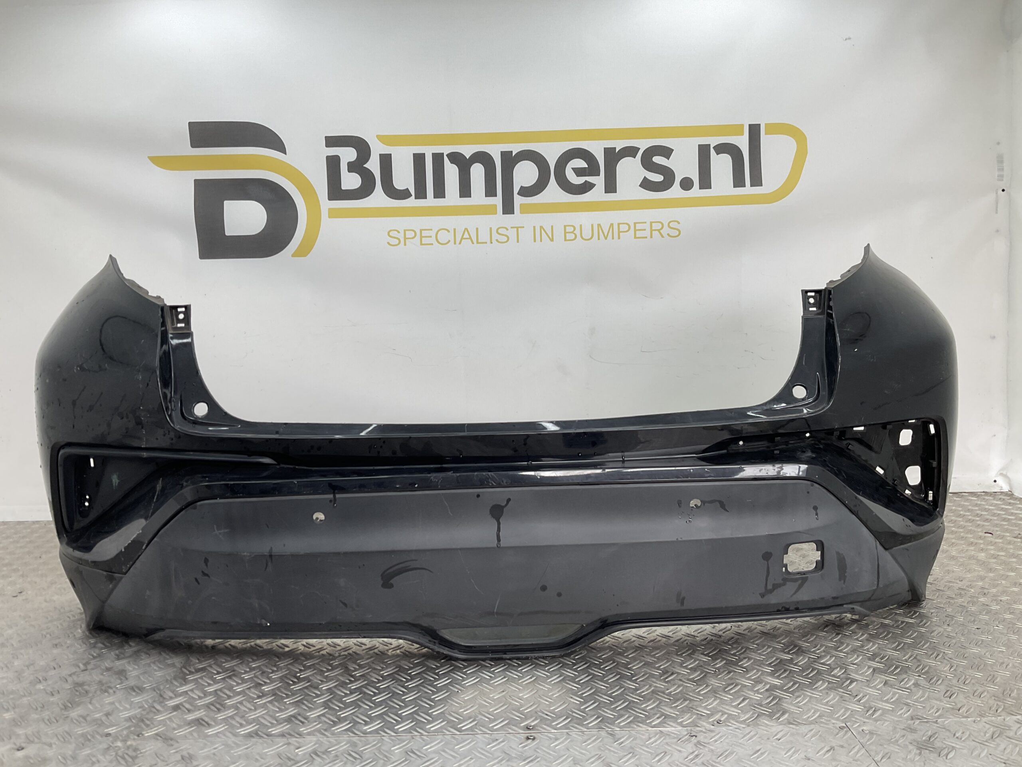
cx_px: 511
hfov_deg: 61.7
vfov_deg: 48.2
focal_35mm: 29
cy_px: 384
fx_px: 856
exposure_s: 1/125
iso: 16
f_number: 1.8
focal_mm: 3
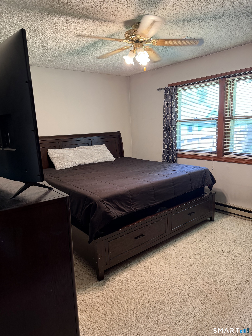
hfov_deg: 56.8
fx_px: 233
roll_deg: +3.1
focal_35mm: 24
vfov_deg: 71.6
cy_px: 168
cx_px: 126
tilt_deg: -10.8
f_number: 1.78
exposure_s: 1/60
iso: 200
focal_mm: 6.76
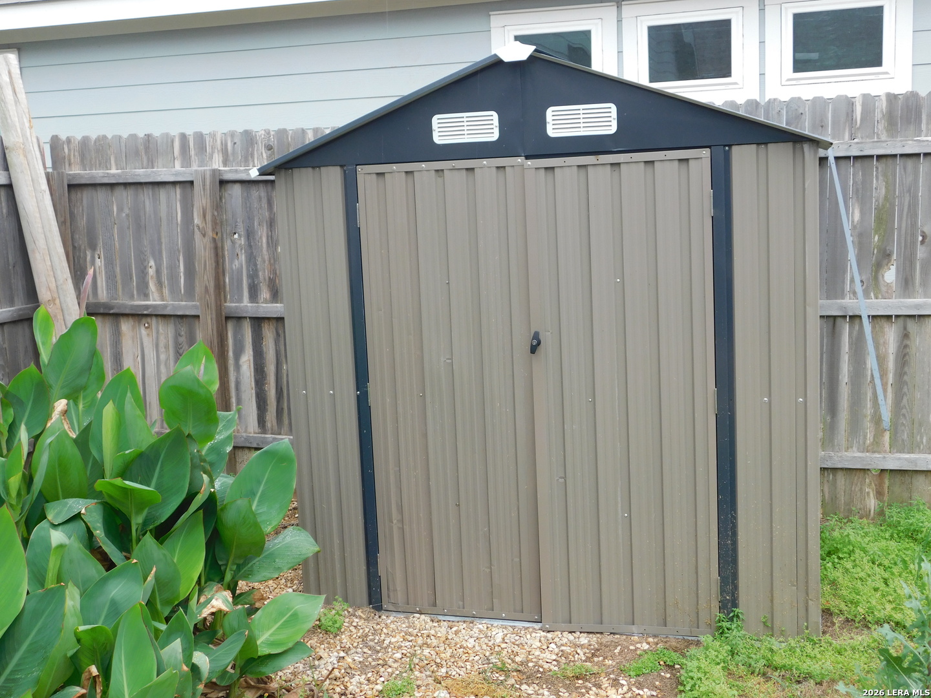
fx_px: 1076
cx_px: 466
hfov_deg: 46.8
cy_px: 349
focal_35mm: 40
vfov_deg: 36.0
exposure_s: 1/100
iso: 125
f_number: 3.6
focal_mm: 7.1
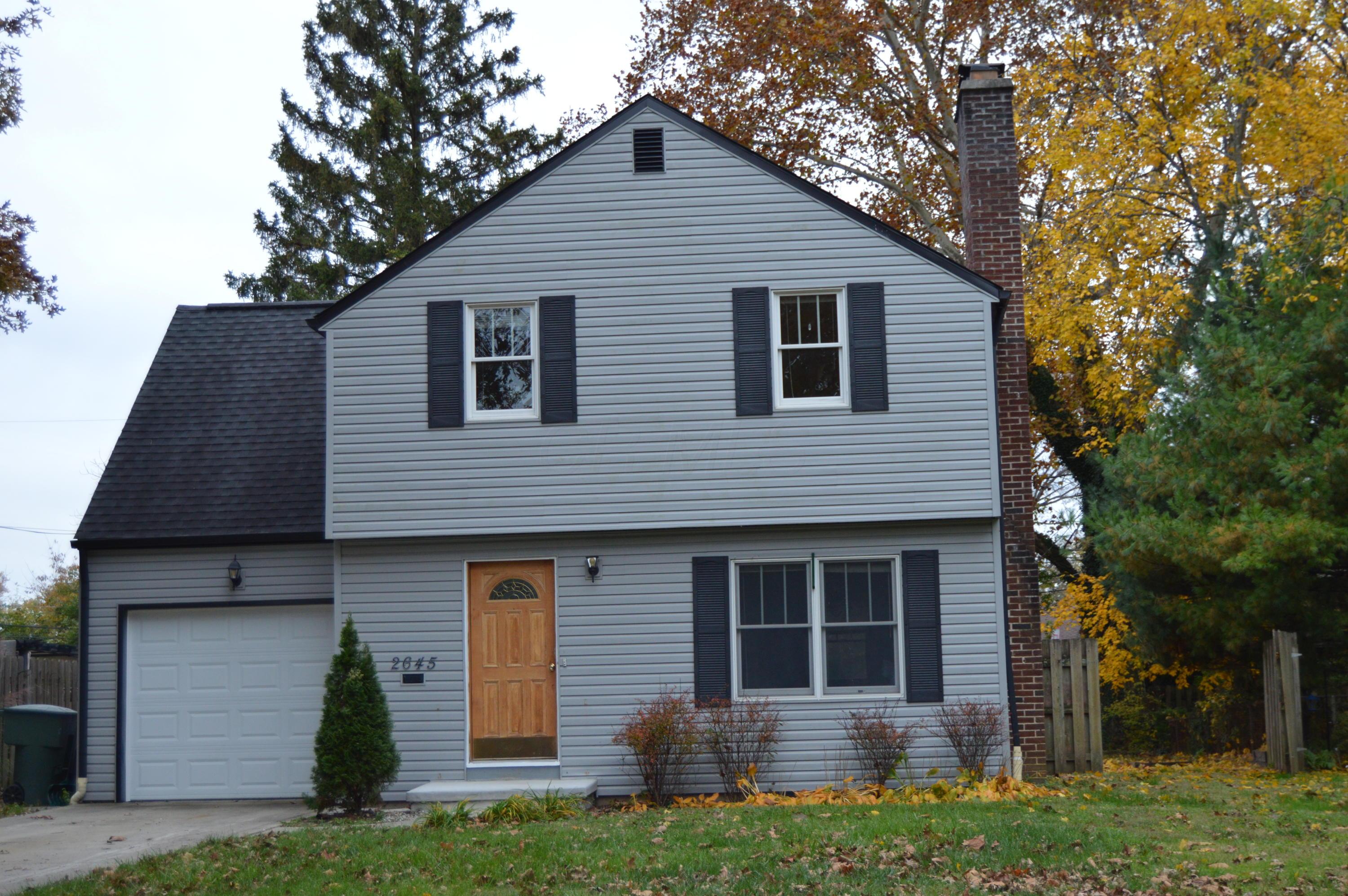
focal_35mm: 51
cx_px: 674
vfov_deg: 26.4
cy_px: 448
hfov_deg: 38.9
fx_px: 1908
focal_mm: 34
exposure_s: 1/60
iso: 560
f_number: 4.5
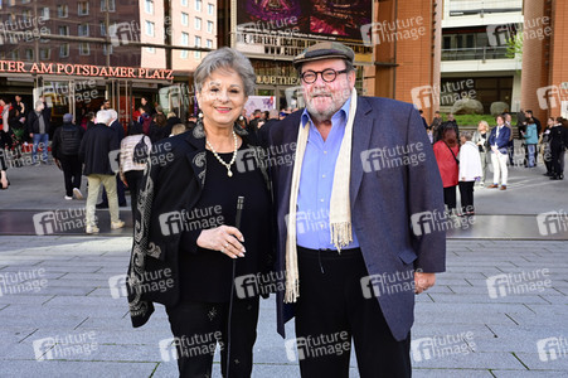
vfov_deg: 39.4
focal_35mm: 34
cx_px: 284
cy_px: 189
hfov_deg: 56.5
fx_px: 528
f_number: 7.1
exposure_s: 1/200
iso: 800
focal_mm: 33.5
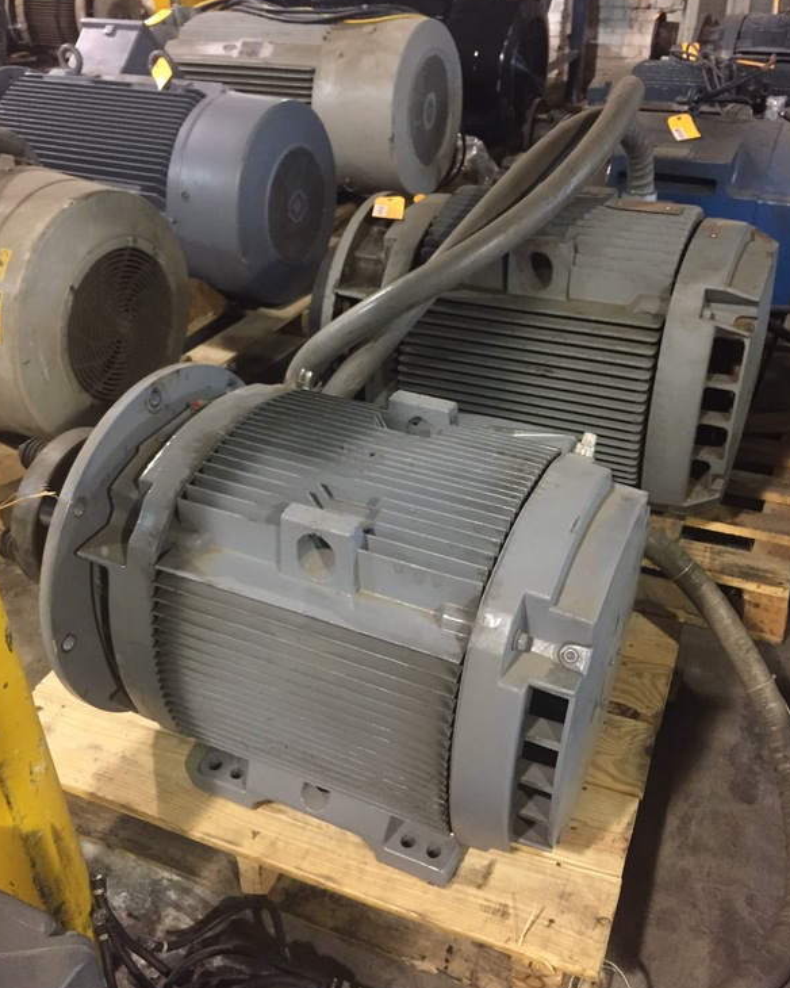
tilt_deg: -32.9
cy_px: 489
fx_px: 906
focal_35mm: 31
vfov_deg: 57.2
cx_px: 392
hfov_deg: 47.1
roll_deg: +0.9
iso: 250
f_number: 2.2
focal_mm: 4.15
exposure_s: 1/24
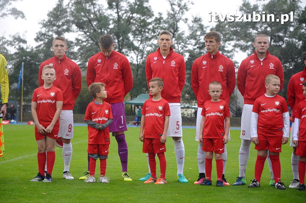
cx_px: 153
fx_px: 892
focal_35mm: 105
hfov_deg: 19.5
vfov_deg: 13.0
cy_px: 102
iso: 1000
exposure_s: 1/320
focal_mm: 70
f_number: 4.5
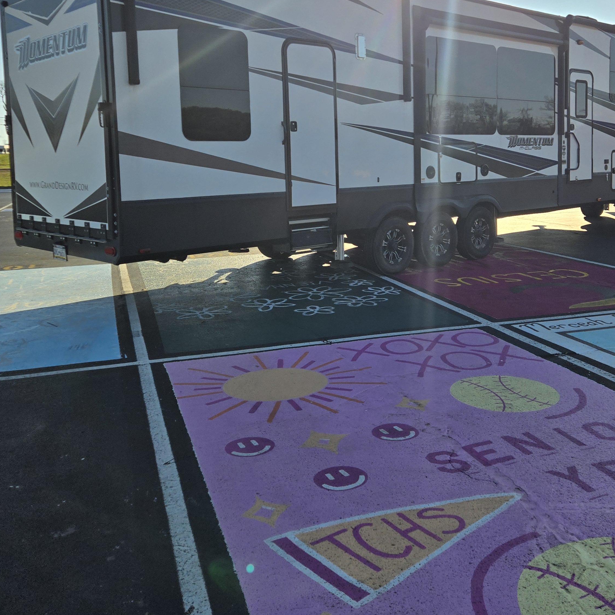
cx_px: 350
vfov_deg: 45.4
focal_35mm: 36
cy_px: 211
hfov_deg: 45.9
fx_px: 724
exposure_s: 1/3913
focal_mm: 5.4
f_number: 1.8
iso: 25
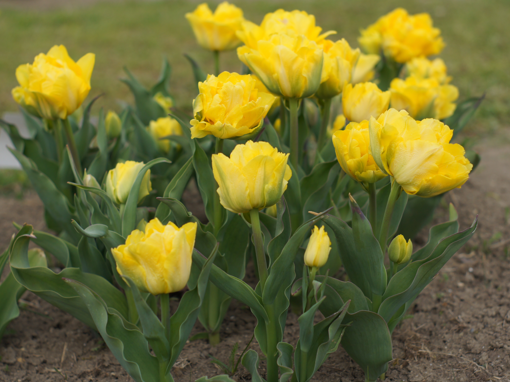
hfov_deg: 23.8
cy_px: 190
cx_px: 266
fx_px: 1208
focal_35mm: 82
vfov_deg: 18.0
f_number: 3.2
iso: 200
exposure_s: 1/1250
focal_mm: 50
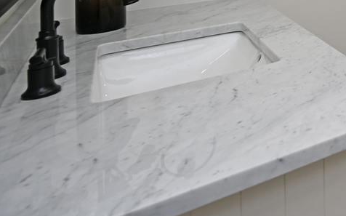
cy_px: -91
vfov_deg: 23.8
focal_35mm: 45
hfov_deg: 28.5
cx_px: 520
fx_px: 424
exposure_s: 1/100
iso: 180
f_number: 5
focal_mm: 14
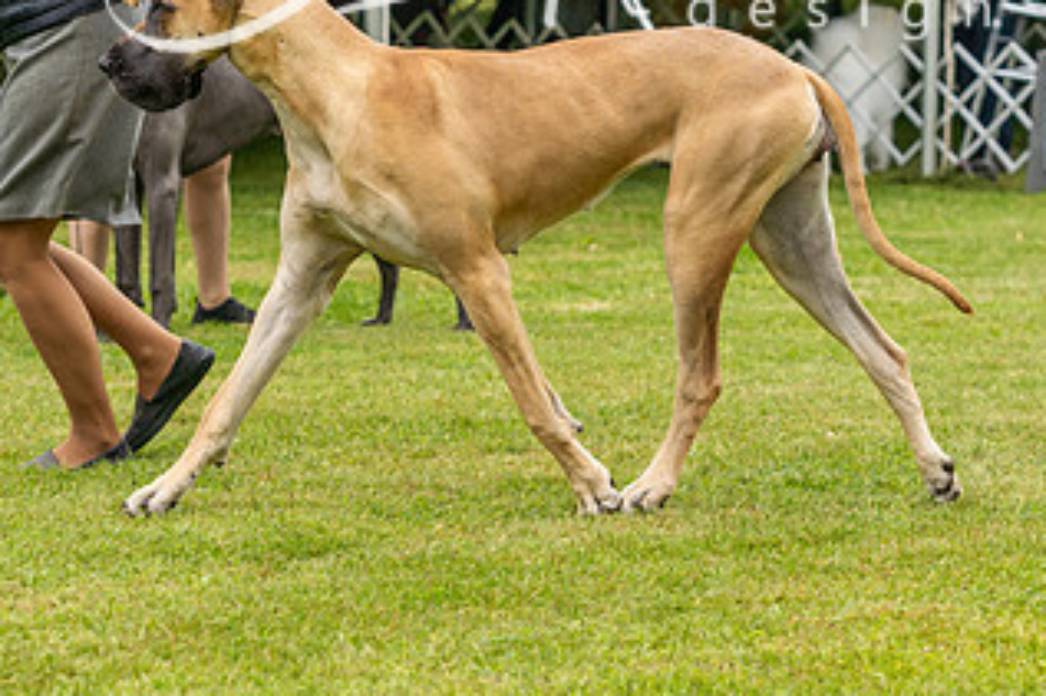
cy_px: 111
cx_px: 581
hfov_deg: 13.5
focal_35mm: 152
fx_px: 4414
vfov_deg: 9.0
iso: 400
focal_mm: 83
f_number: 4
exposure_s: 1/800
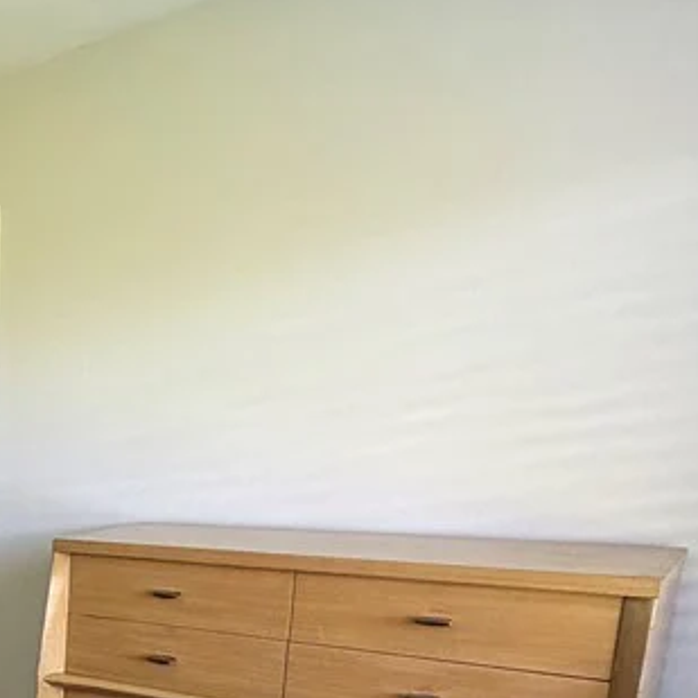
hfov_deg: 28.4
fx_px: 935
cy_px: 612
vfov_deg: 38.4
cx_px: -325
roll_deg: +2.7
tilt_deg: -9.9
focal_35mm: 41
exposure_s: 1/121
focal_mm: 2.22
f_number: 2.2
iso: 250
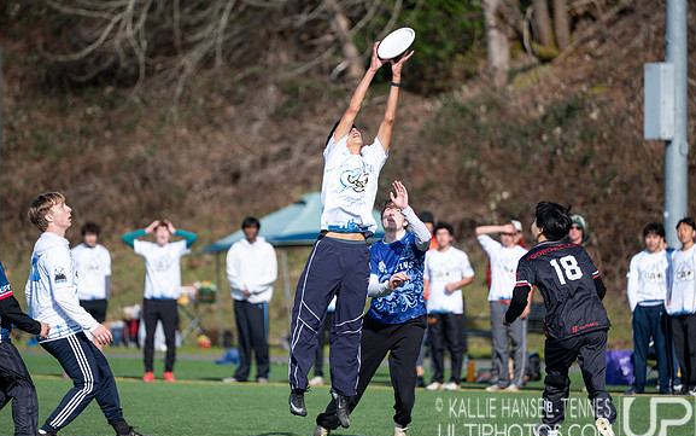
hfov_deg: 8.1
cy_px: 206
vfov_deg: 5.1
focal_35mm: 258
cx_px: 343
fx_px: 4895
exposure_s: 1/1600
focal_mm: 200
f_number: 2.8
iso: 100
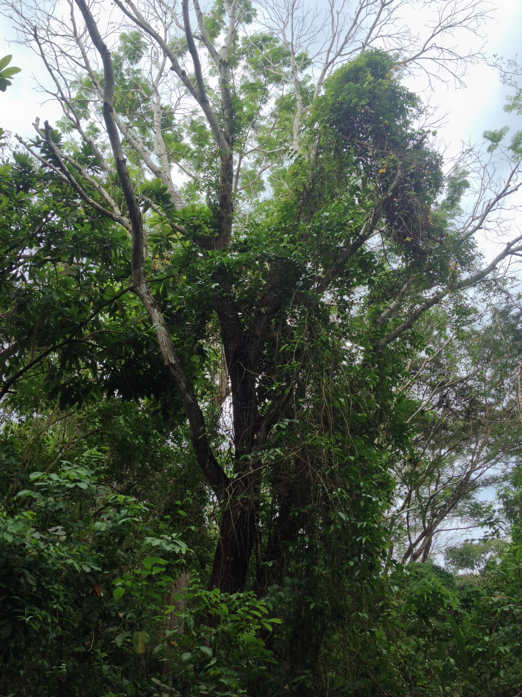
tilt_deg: +29.3
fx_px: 704
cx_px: 261
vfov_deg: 52.6
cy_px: 348
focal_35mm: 35
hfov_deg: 40.7
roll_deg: +1.1
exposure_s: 1/258
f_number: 2.4
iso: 50
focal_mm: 4.28
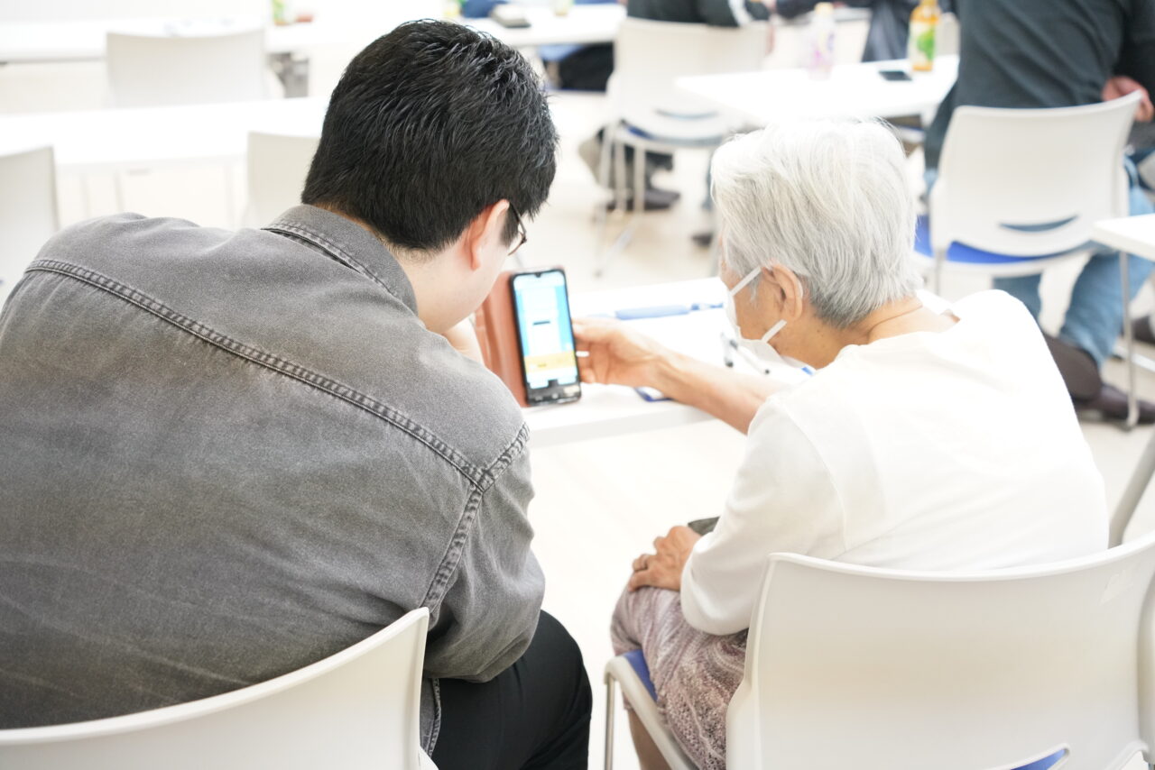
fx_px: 1572
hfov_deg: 40.3
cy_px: 385
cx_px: 578
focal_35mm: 49
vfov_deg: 27.5
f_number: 3.5
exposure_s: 1/250
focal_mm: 49
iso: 4000
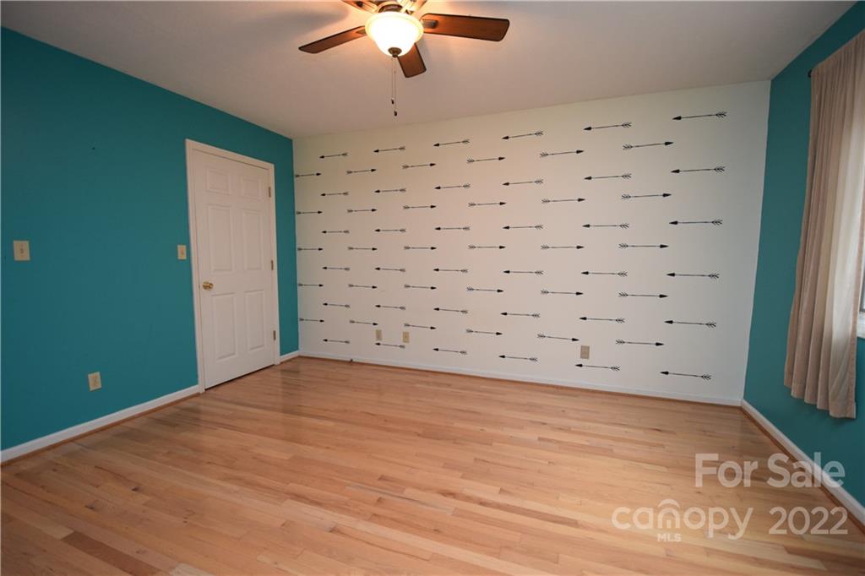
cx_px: 432
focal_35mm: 15
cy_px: 288
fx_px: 360
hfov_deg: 100.4
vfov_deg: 77.3
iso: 1100
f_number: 3.5
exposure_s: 1/60
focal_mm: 10
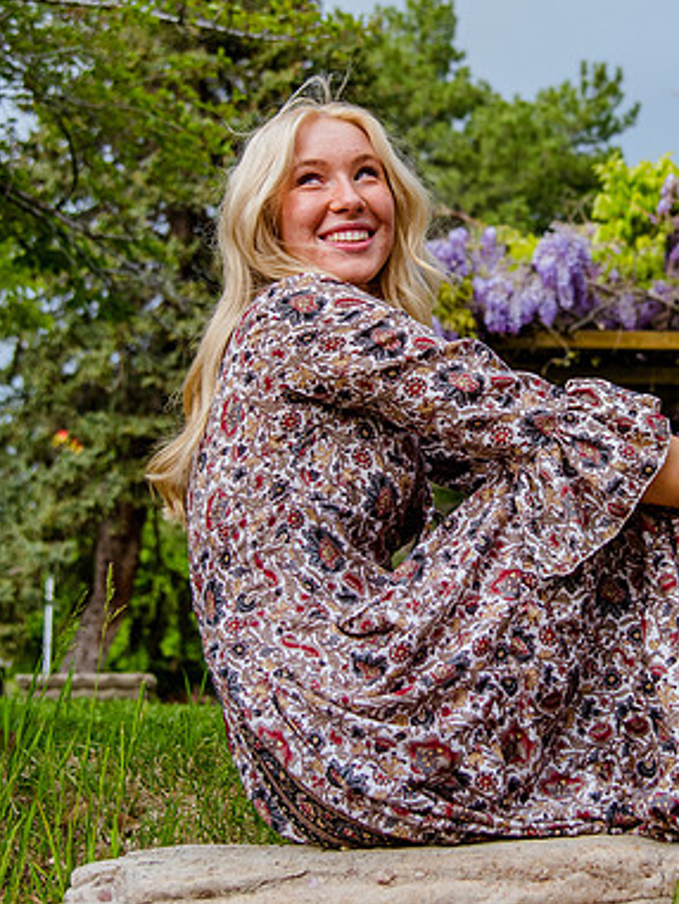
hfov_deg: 20.0
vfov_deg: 26.6
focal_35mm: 73
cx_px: 498
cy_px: 345
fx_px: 1908
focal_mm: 38
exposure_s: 1/320
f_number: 4
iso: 1000
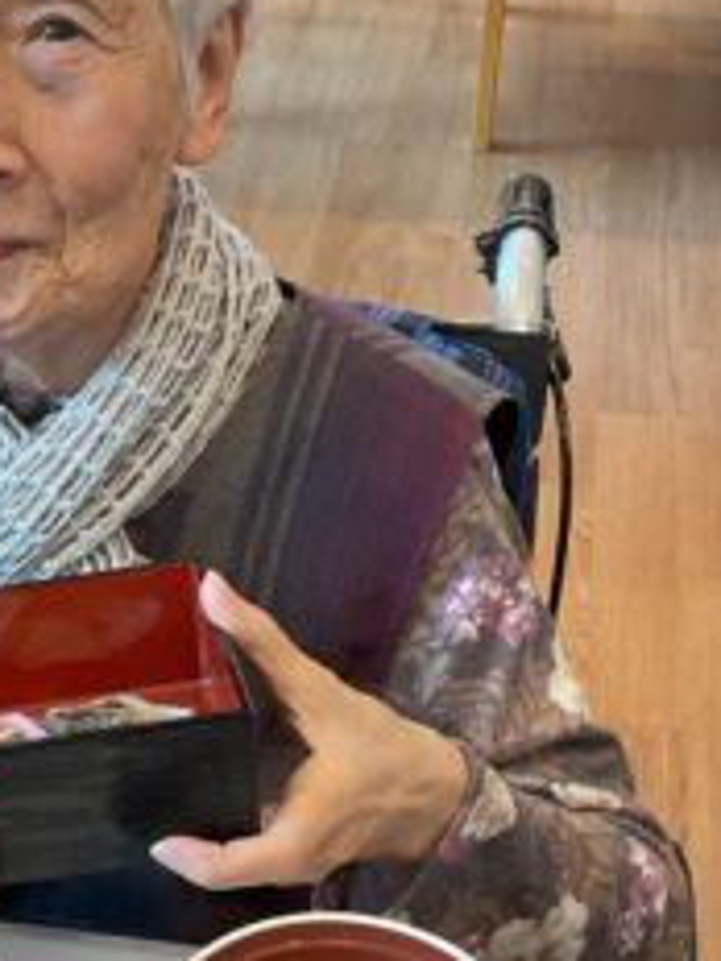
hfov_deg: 19.3
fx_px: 2083
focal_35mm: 75
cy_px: 659
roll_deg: +3.8
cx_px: 83
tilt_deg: -39.7
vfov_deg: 25.8
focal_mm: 3
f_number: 1.8
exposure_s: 1/60
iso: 50
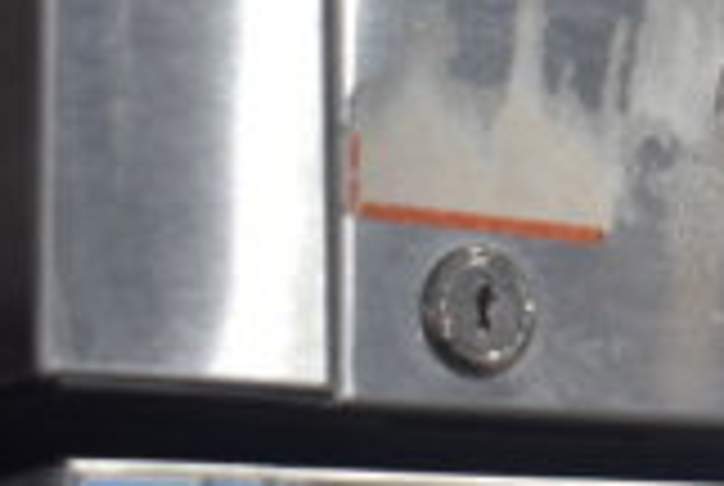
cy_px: -142
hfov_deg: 10.0
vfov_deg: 7.1
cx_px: 1345
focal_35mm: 193
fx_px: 3889
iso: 220
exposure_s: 1/50
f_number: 4.5
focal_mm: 34
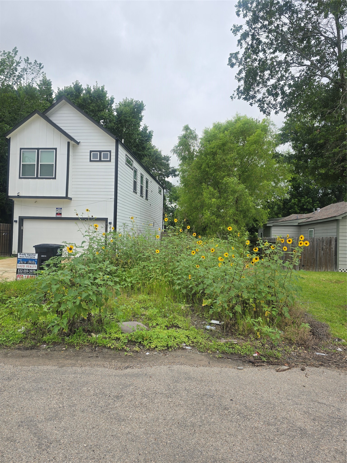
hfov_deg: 58.9
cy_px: 232
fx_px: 307
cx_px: 174
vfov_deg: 73.9
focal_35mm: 23
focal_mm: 6.3
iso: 12
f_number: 1.7
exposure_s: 1/503
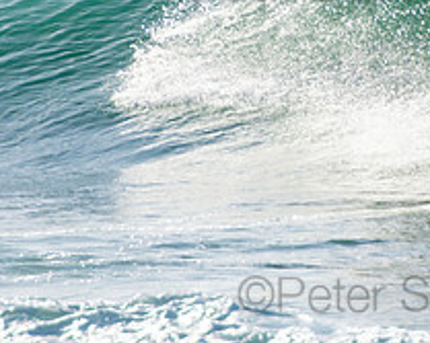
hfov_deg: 1.2
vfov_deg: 1.0
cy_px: -46
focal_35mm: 1564
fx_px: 19895
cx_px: 397
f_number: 5.6
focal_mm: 400
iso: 180
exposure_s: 1/2000
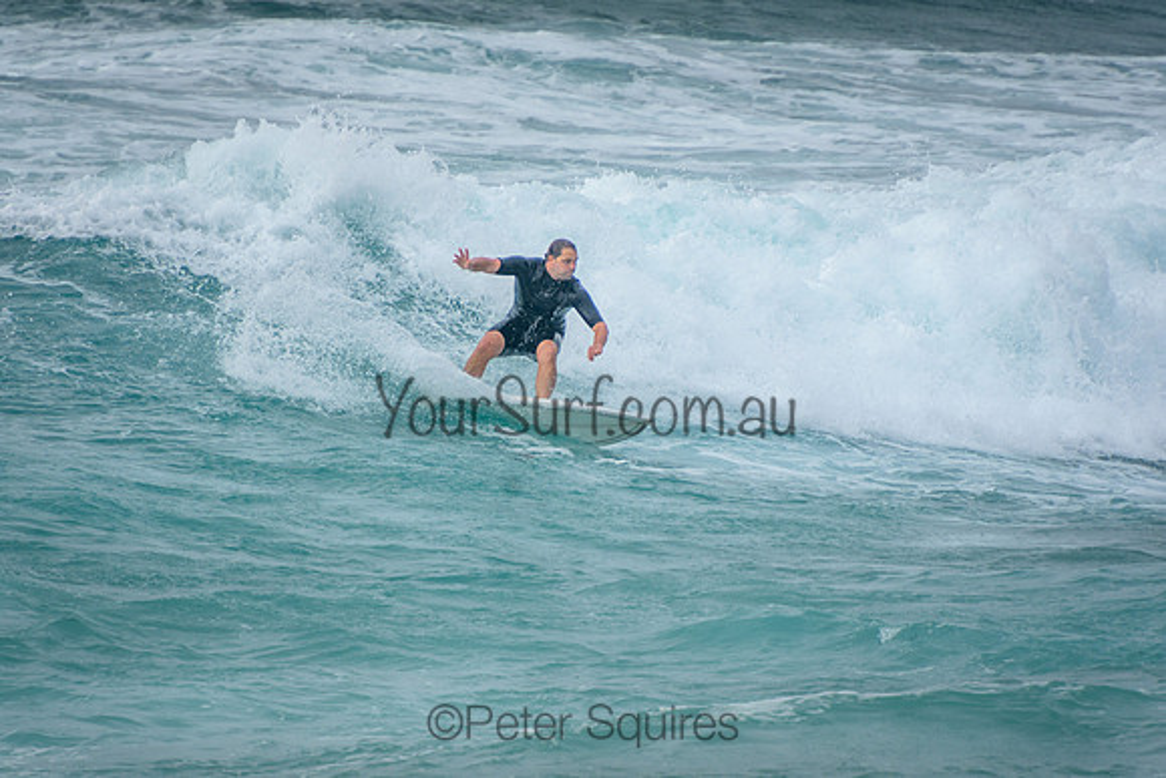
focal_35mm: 600
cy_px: 389
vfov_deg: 2.3
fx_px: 19437
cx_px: 583
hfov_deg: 3.4
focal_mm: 400
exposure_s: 1/2000
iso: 360
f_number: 5.6
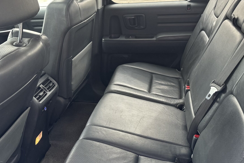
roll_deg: +1.7
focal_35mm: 37
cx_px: 127
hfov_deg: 51.9
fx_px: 251
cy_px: 73
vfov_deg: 35.9
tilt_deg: -23.8
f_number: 1.78
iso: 125
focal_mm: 6.86
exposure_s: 1/121
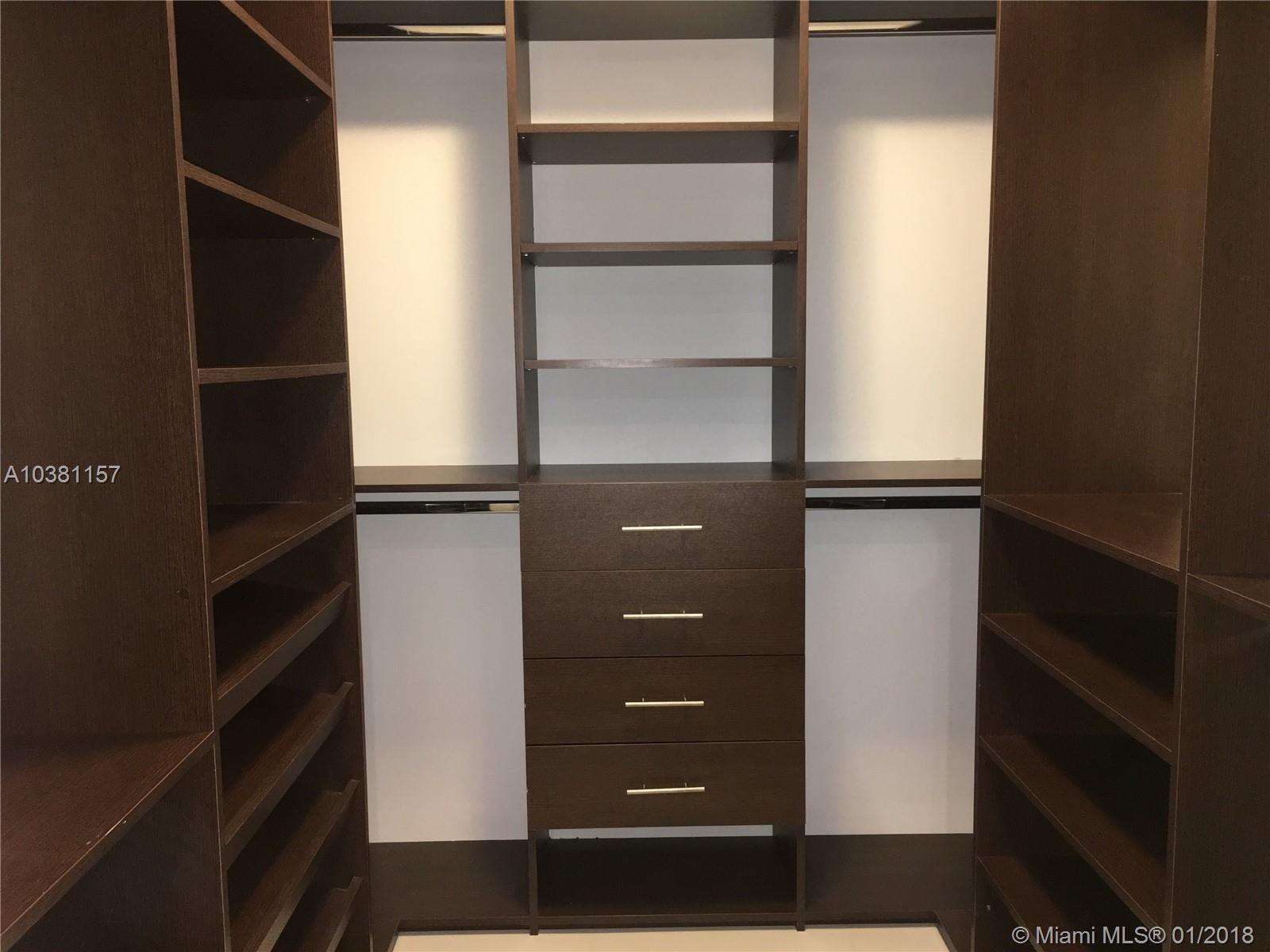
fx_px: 1064
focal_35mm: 29
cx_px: 635
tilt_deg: -5.8
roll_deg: +1.6
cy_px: 476
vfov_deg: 48.2
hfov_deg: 61.7
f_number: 2.2
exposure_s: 1/17
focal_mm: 4.15
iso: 160
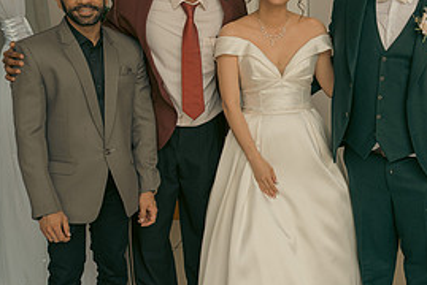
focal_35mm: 56
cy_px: 153
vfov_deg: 24.2
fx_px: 665
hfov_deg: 33.6
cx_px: 390
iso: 160
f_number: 3.5
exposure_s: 1/160
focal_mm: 26
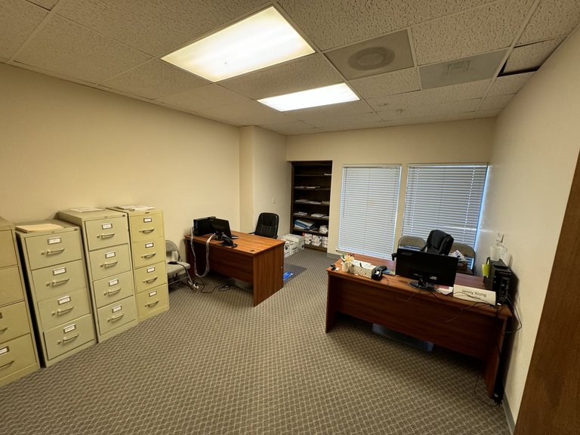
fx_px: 235
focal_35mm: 14
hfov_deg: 102.1
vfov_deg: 85.7
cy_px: 218
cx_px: 290
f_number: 2.2
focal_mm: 2.22
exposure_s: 1/60
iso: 200
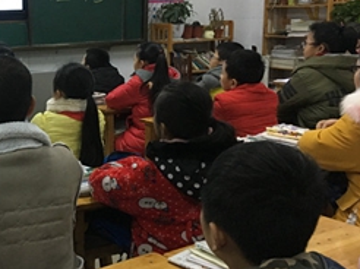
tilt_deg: -9.7
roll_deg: +1.6
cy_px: 128
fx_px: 613
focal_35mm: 59
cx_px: 16
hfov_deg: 30.8
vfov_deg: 24.8
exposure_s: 1/33
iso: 200
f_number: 2.2
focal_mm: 4.15
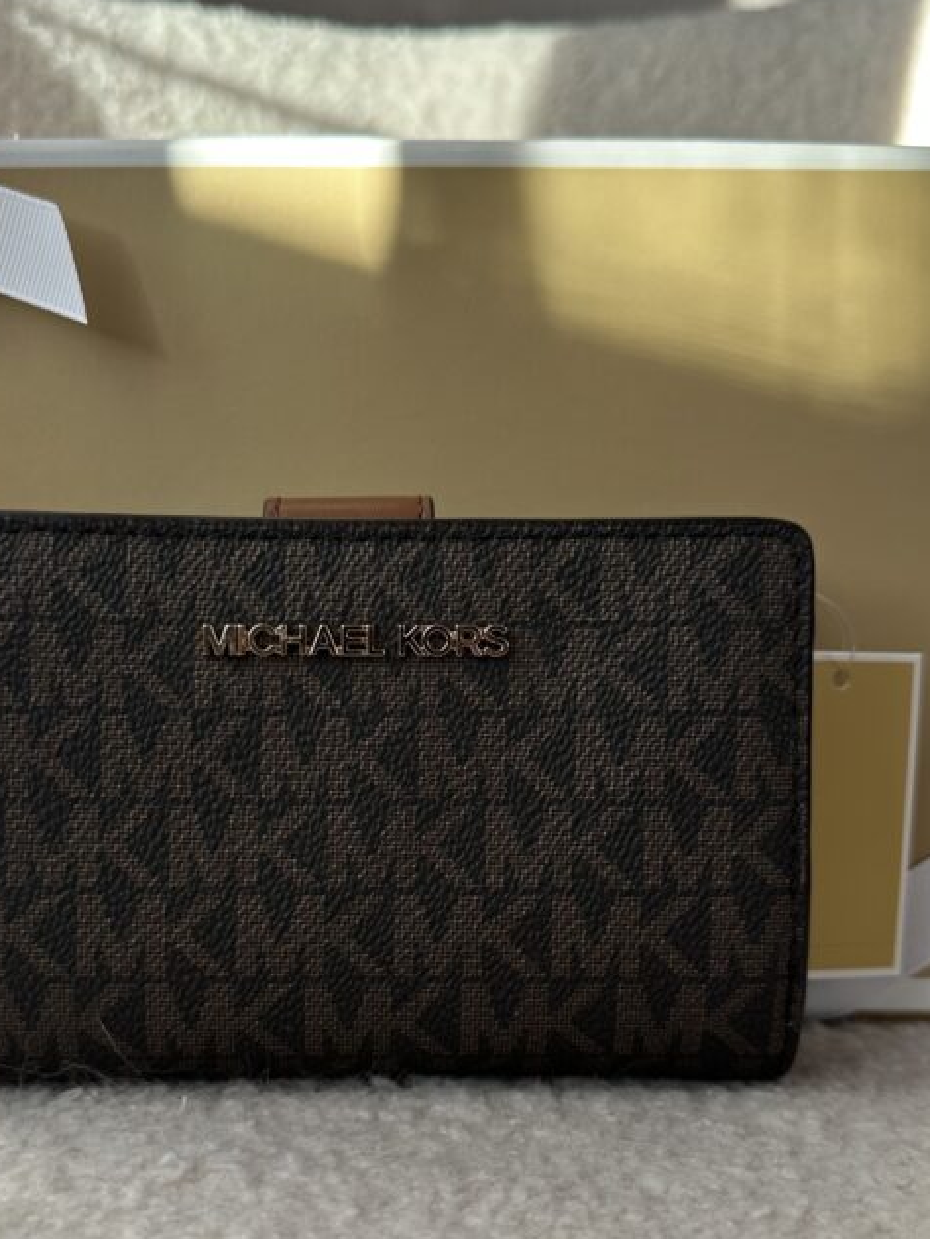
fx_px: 1396
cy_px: 769
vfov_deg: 47.4
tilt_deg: -7.4
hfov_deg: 36.8
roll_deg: -0.6
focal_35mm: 39
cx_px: 415
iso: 80
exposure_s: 1/183
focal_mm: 6.86
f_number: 1.78
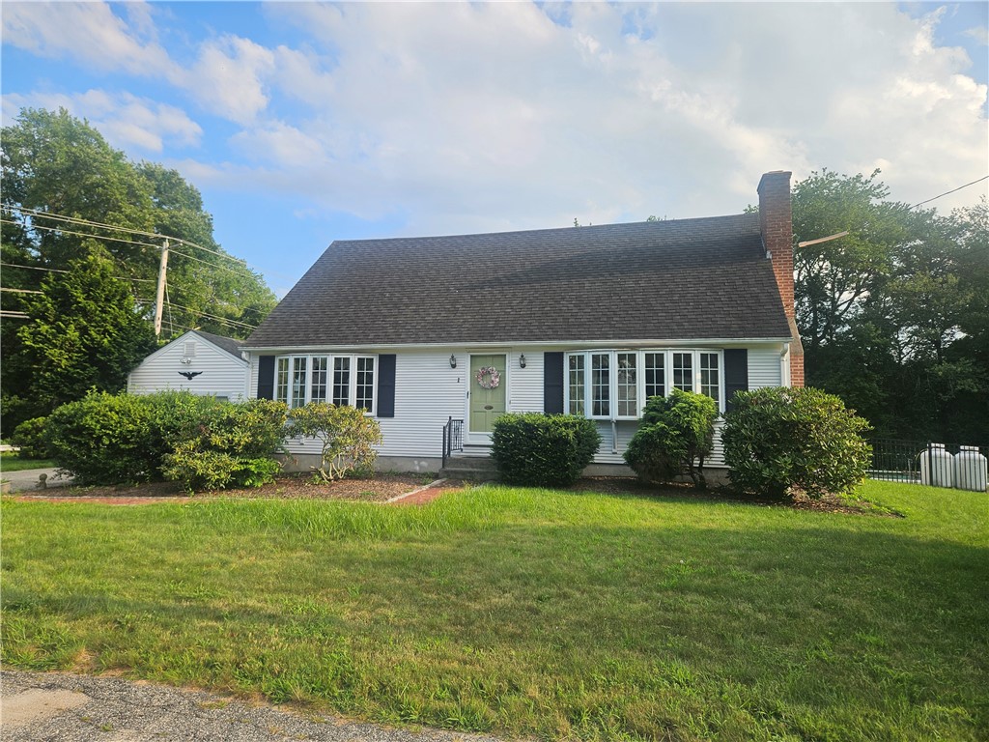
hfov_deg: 73.9
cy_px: 371
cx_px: 494
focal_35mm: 23
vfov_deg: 58.9
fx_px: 657
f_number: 1.8
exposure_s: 1/973
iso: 25
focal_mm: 5.4
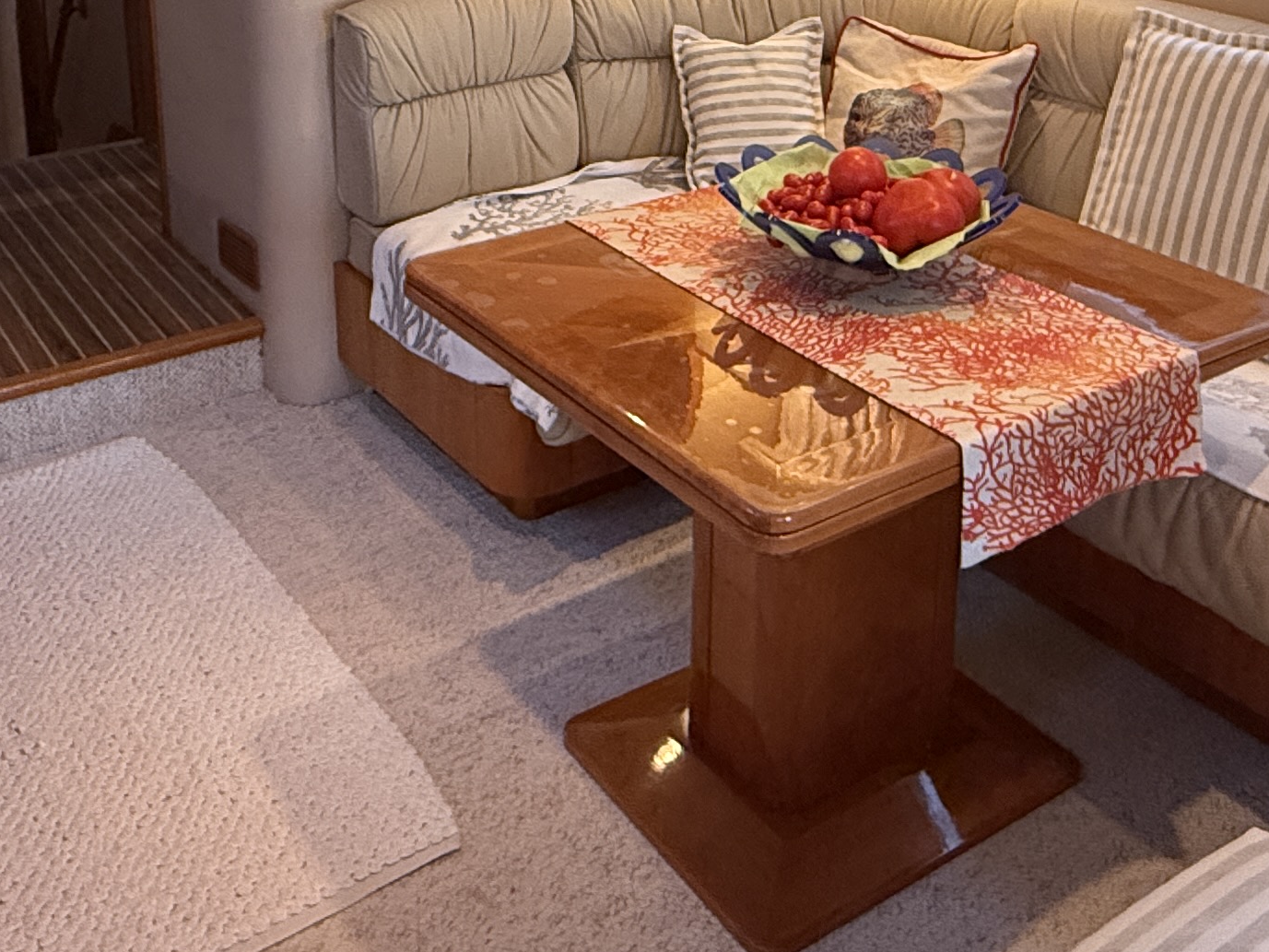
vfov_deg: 32.1
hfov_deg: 45.8
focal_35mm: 41
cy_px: -22
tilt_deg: -10.7
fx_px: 1503
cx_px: 629
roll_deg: -0.6
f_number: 2.2
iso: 320
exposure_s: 1/76
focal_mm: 2.22
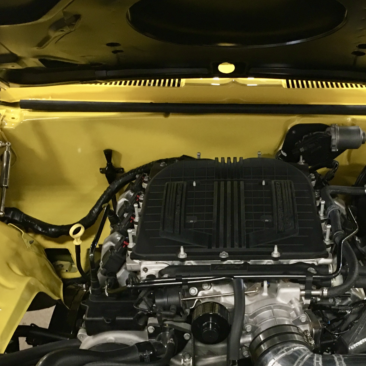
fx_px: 634
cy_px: 279
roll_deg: -1.4
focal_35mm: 53
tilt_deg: -36.9
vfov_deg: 31.6
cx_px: 224
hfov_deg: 32.1
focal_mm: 4.15
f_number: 2.2
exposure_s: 1/10
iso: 100
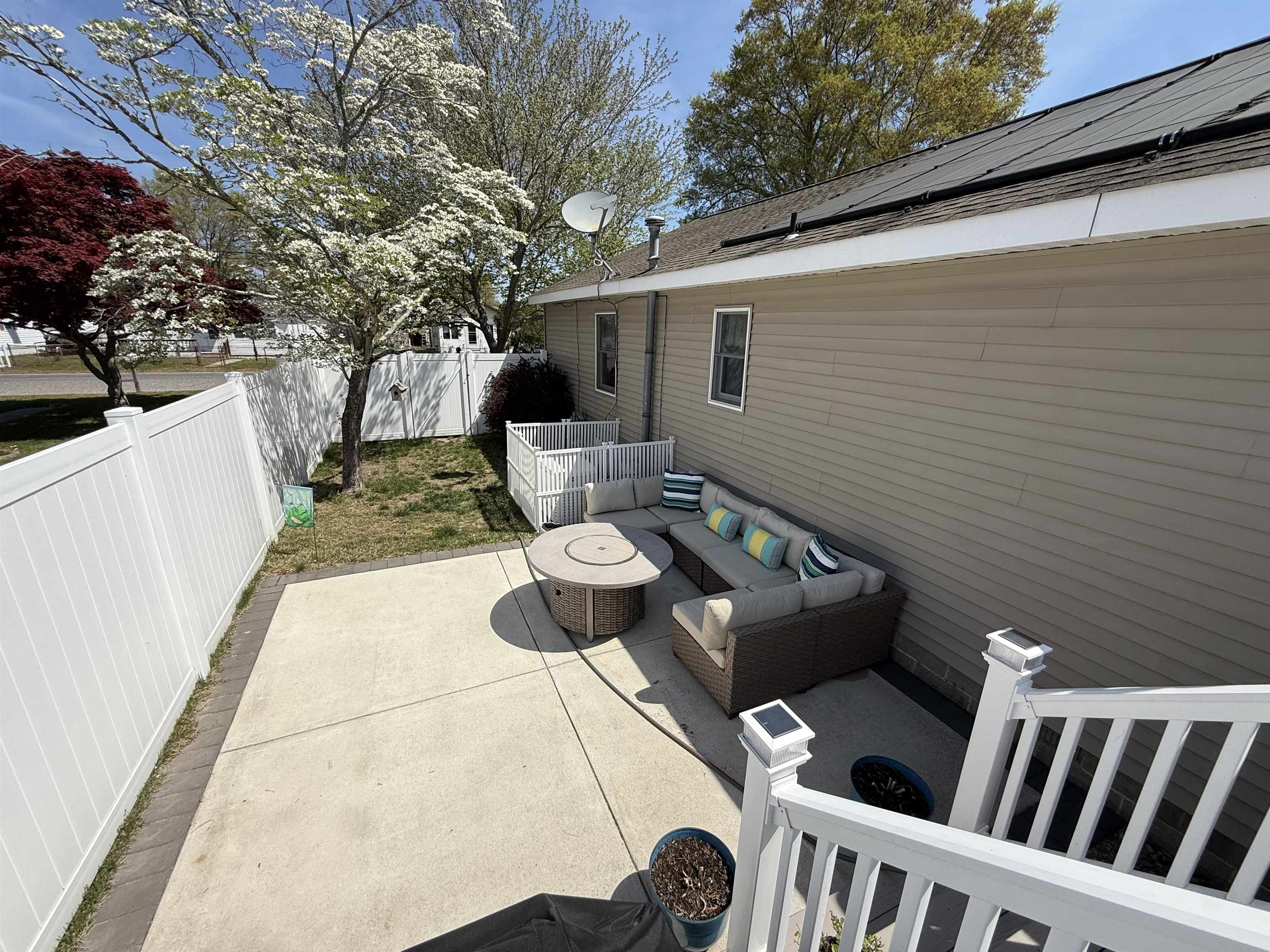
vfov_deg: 85.7
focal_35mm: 14
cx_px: 635
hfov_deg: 102.1
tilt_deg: -16.2
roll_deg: -0.7
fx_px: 514
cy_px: 476
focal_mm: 2.22
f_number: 2.2
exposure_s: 1/2611
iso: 50
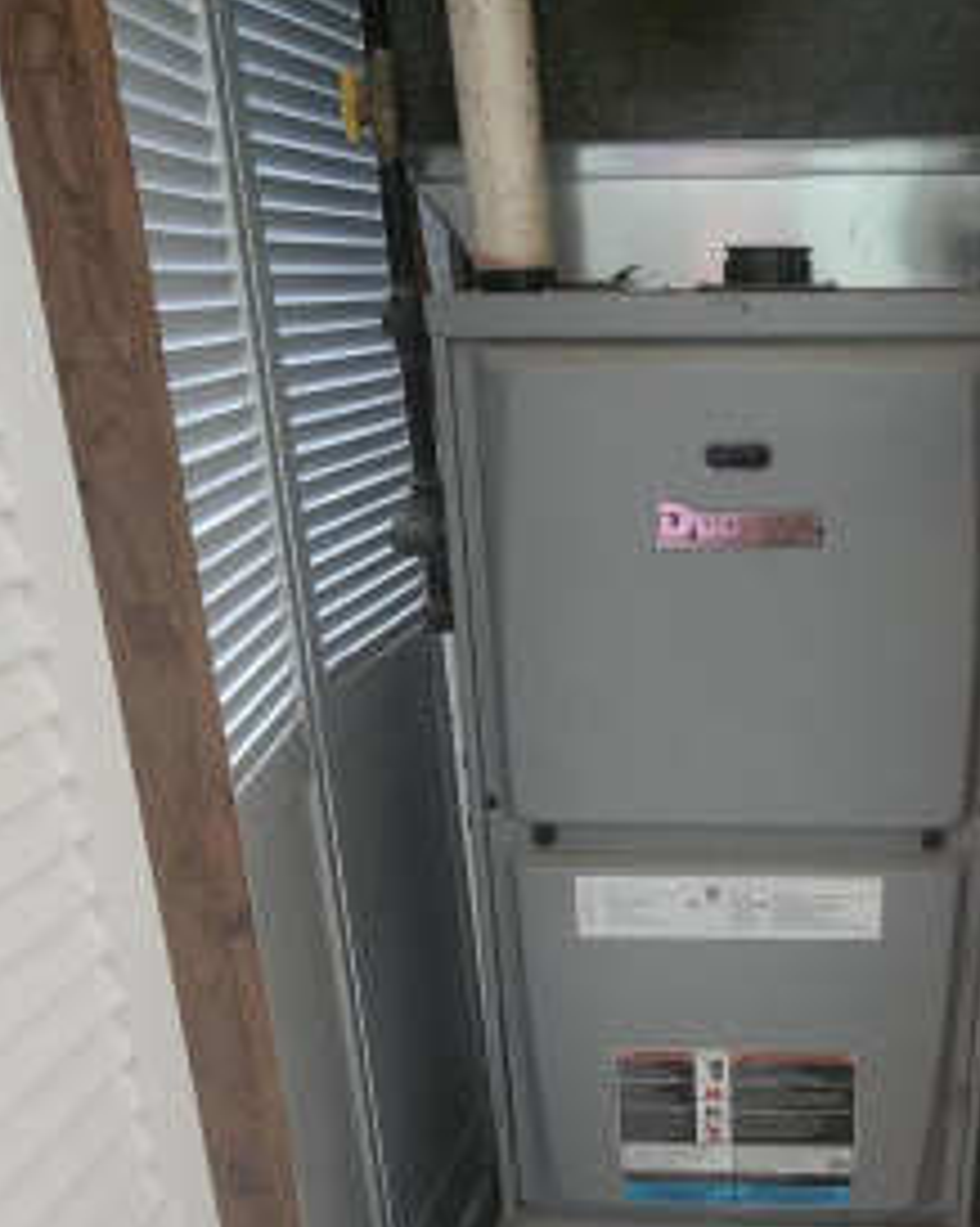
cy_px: 757
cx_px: 715
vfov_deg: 56.6
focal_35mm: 31
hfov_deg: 45.7
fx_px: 1125
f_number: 2.2
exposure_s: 1/30
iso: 400
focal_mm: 2.2
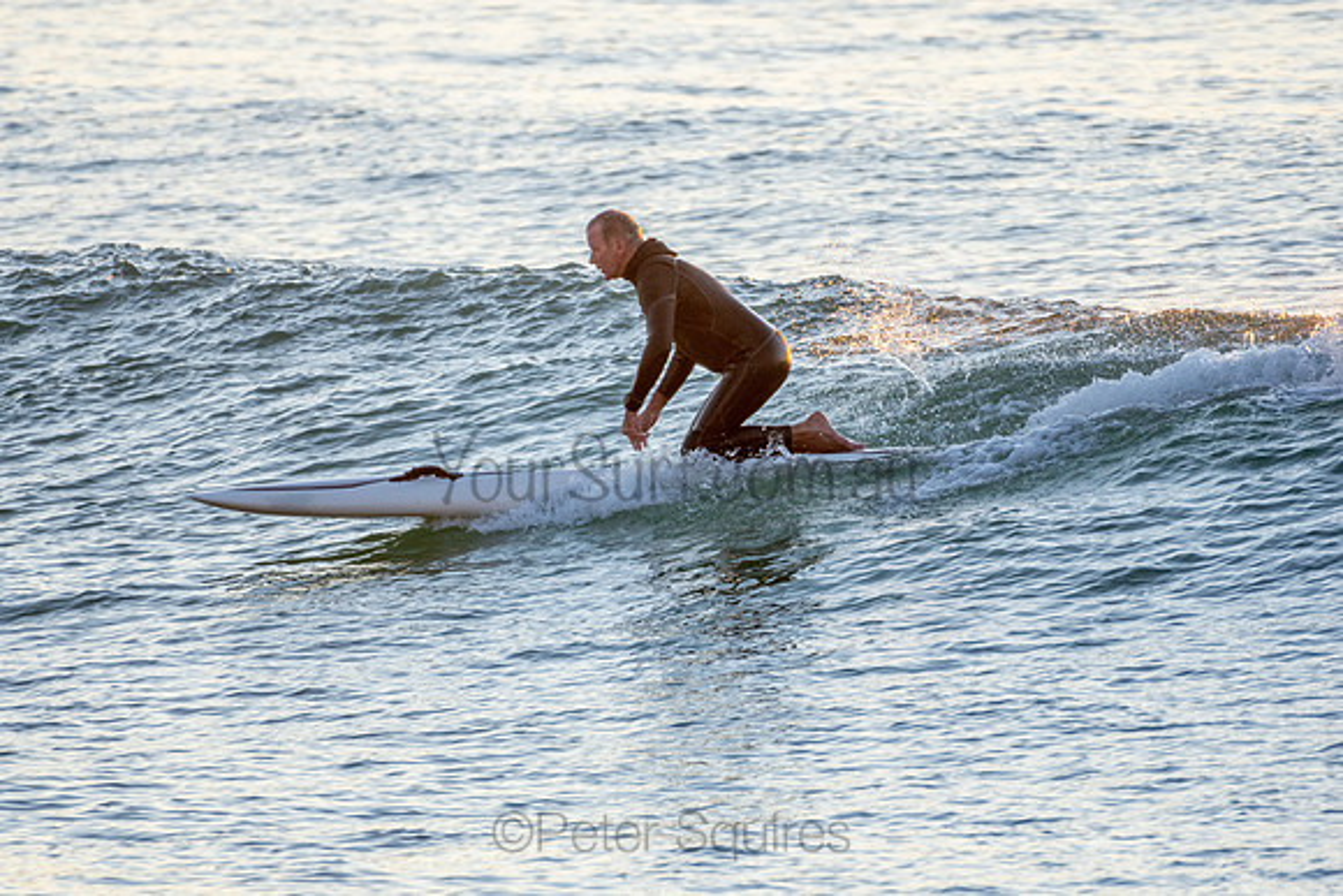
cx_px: 672
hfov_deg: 2.7
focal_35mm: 750
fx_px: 27984
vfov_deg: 1.8
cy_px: 448
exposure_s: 1/500
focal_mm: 500
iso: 320
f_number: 5.6
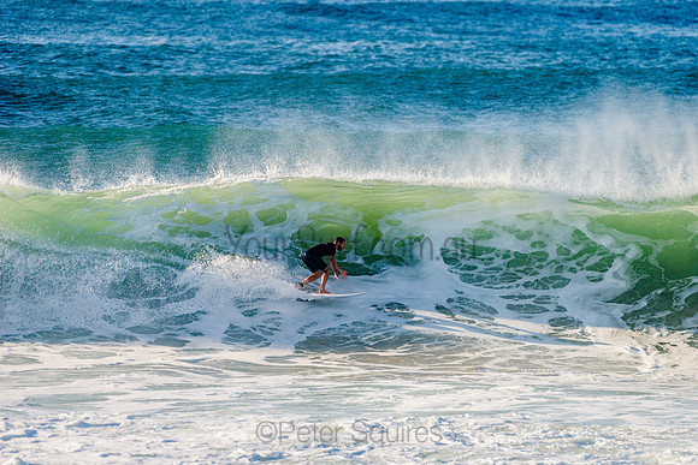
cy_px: 232
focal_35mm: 500
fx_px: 9696
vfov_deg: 2.8
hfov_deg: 4.1
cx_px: 349
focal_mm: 500
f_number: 5.6
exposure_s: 1/1600
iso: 220
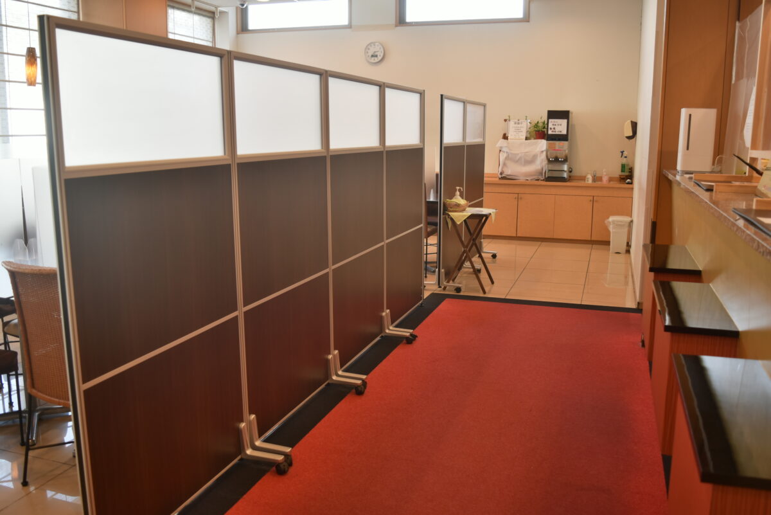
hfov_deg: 57.2
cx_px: 386
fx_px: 707
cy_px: 258
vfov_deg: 40.0
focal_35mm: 33
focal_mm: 22
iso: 400
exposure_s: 1/40
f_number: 3.8
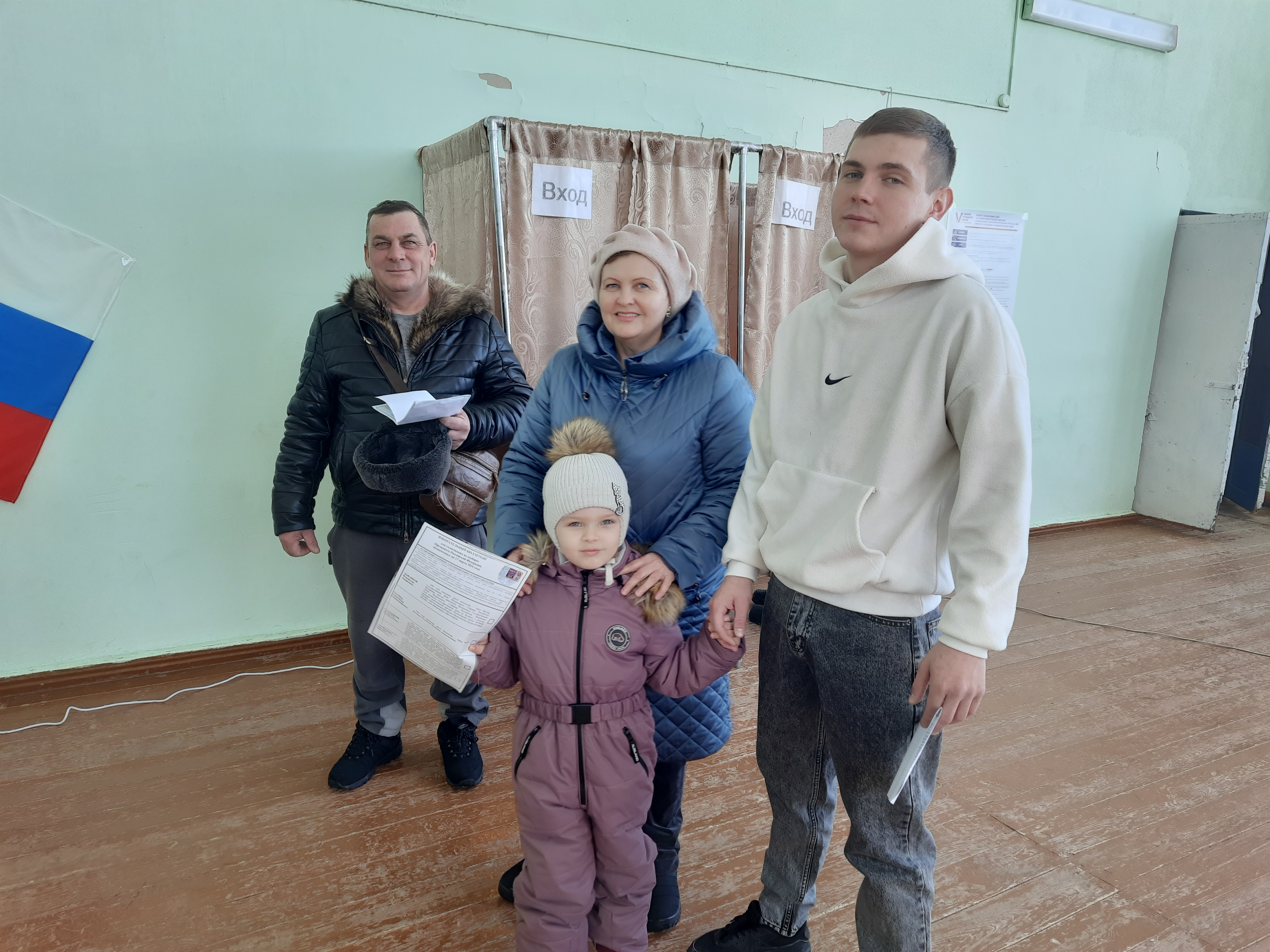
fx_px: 881
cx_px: 635
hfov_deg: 71.6
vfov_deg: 56.8
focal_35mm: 24
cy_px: 476
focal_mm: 5.23
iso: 20
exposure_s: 1/100
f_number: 1.8
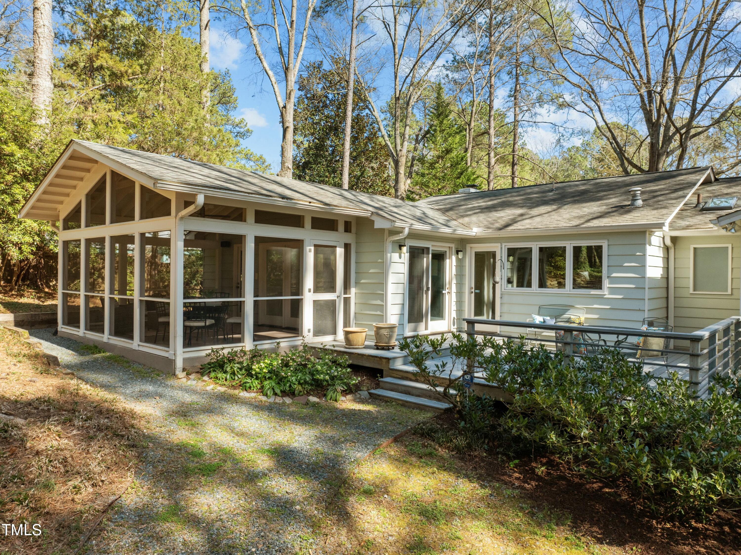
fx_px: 513
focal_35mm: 24
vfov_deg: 56.8
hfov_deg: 71.6
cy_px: 278
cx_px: 370
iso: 140
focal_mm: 12.29
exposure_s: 1/500
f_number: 2.8
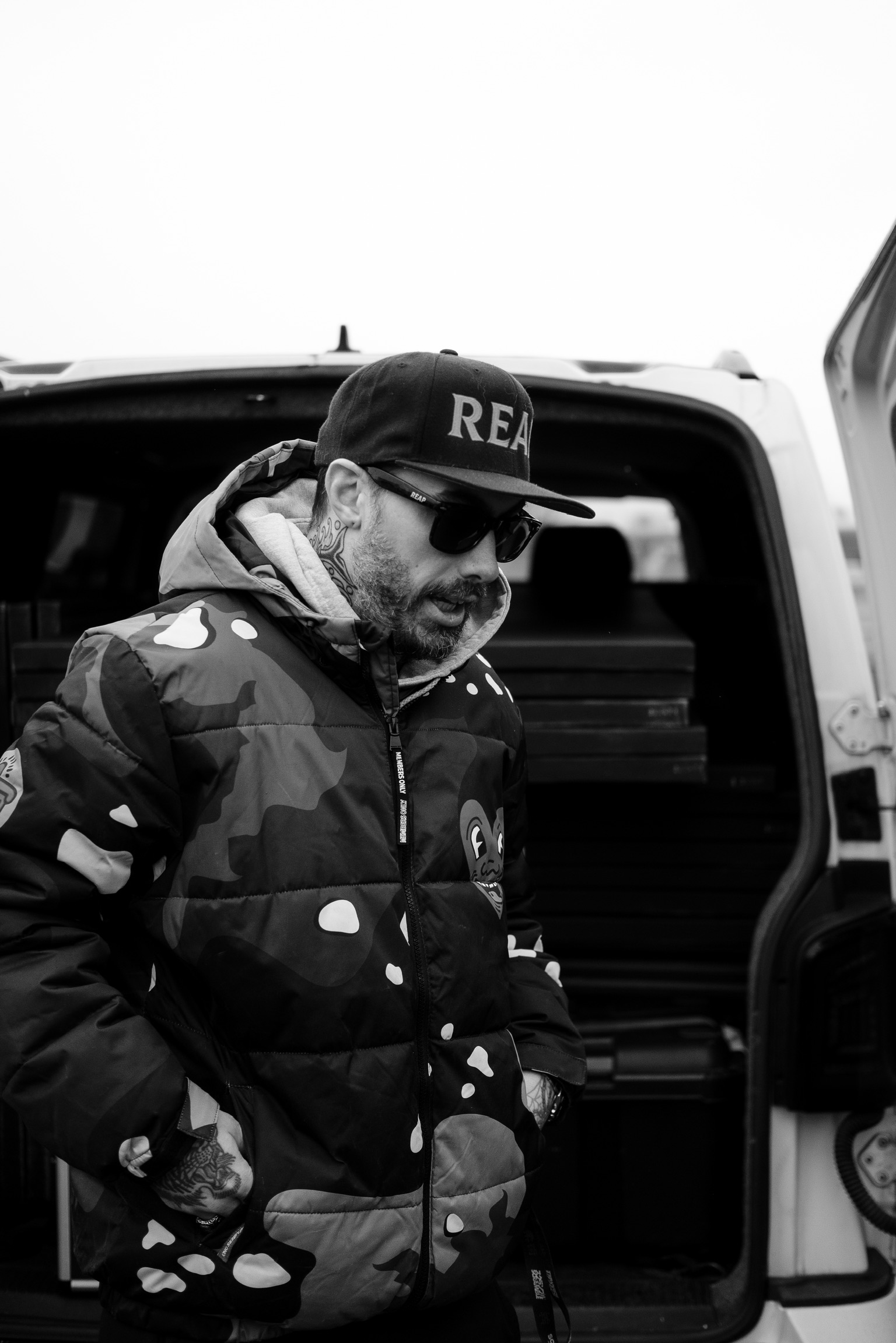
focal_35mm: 53
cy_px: 672
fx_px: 1979
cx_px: 448
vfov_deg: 37.5
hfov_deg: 25.5
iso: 400
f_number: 2
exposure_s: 1/850
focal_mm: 35
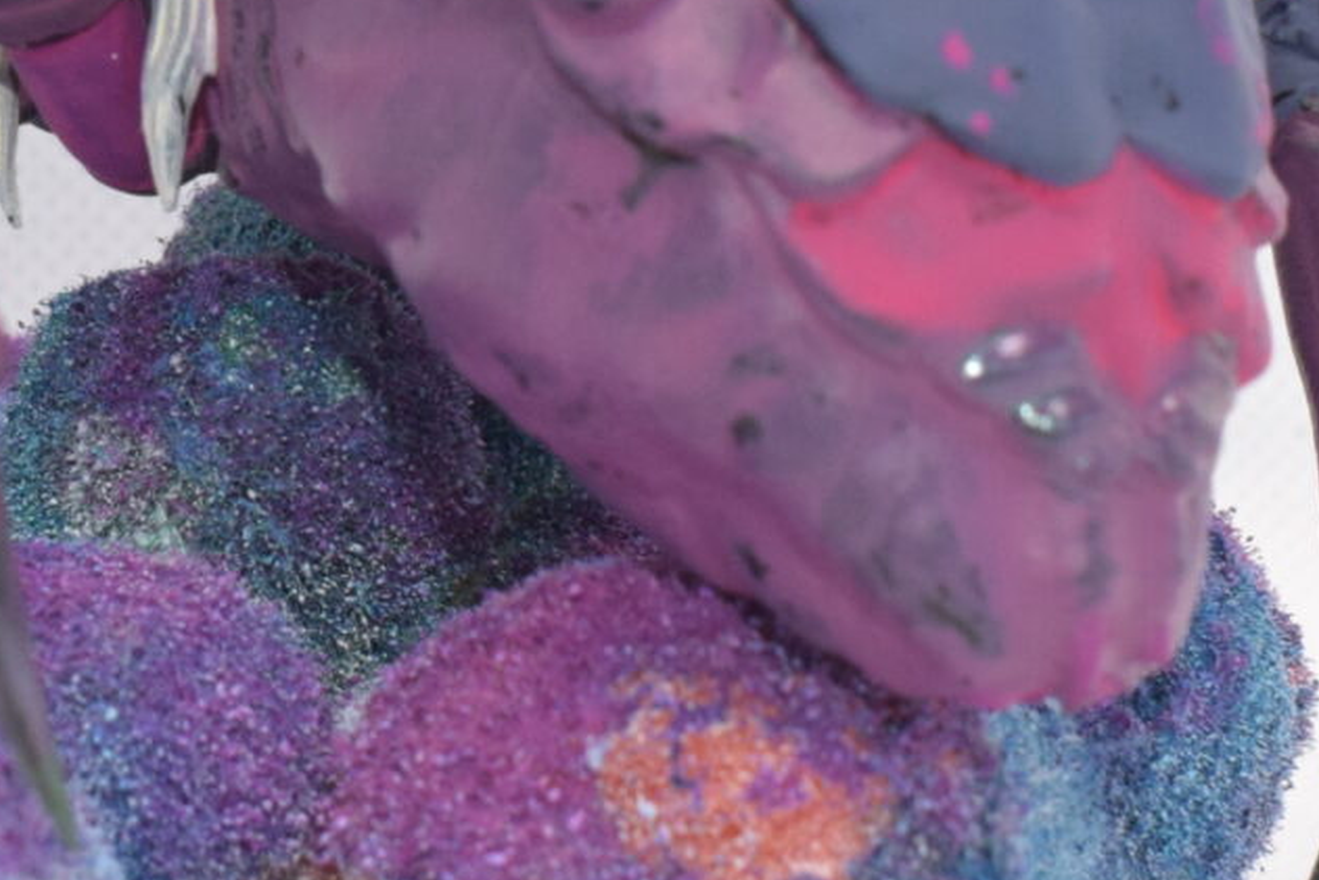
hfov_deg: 13.9
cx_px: 52
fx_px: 5350
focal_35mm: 146
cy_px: 14
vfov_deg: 9.3
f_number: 9
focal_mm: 24
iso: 800
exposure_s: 1/125
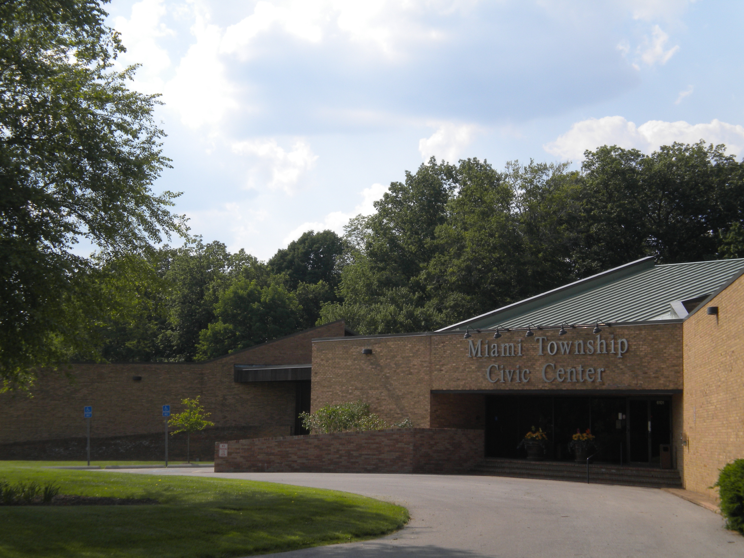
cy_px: 279
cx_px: 372
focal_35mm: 68
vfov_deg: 21.6
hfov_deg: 28.6
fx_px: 1462
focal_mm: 12.3
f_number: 6.5
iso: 80
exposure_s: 1/392
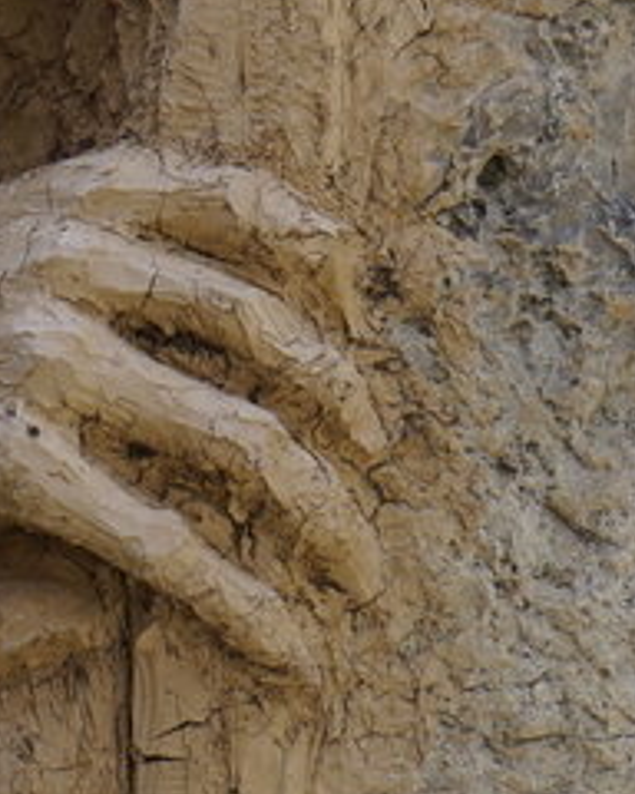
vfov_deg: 5.9
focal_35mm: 328
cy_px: 271
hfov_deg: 4.7
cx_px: -595
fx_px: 7705
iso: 250
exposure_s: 1/160
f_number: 5.6
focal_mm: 70
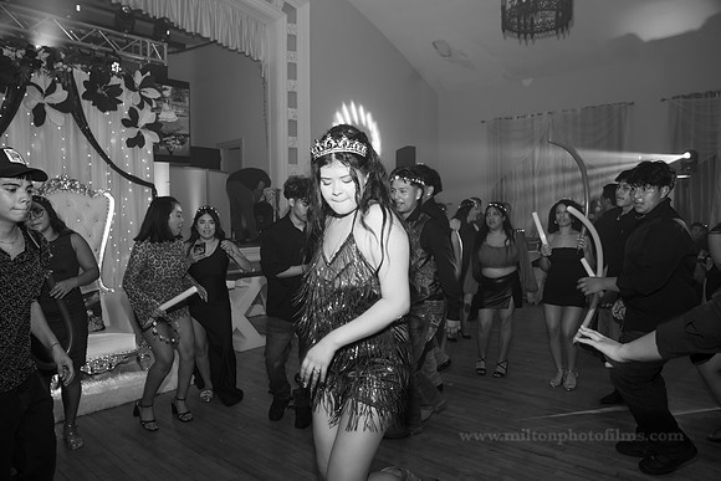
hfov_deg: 73.7
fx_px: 481
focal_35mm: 24
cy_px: 240
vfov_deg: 53.2
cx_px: 360
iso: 800
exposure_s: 1/80
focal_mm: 24
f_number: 4.5
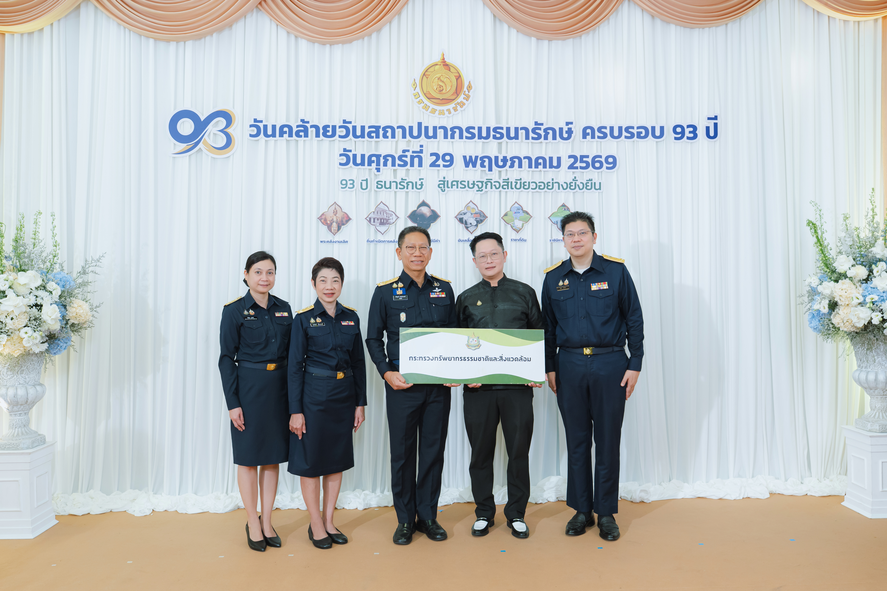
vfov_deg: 46.4
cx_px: 444
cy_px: 296
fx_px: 690
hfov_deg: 65.5
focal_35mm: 28
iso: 800
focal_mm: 28
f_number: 4.5
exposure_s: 1/125
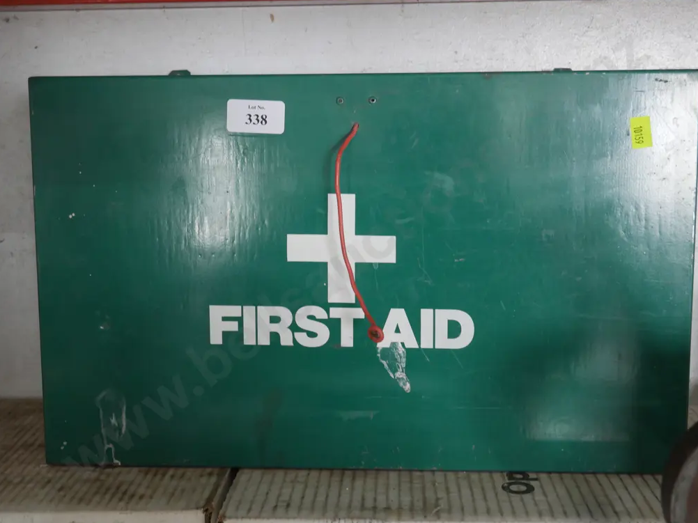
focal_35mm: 45
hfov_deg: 42.1
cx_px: 355
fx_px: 907
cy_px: 259
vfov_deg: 32.2
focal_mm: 22
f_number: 4.7
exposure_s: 1/60
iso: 2000
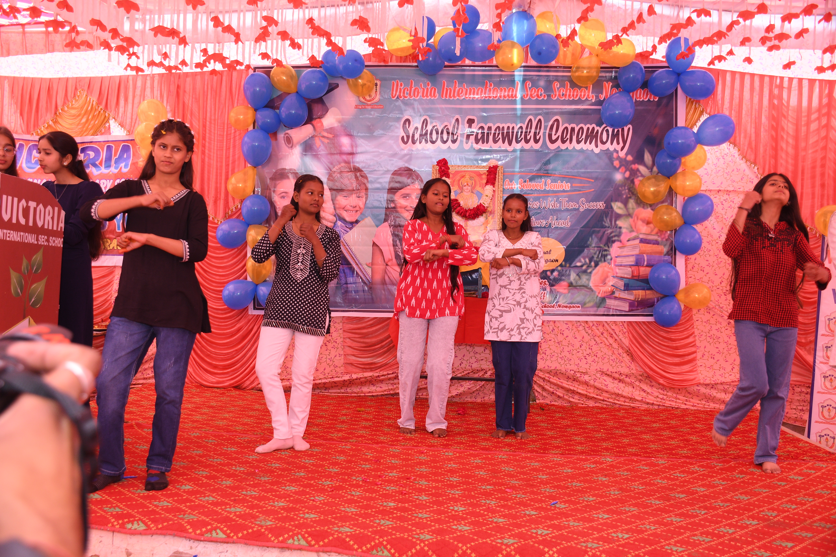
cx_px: 418
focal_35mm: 30
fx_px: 697
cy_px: 278
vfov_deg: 43.6
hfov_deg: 61.9
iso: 500
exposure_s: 1/160
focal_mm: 20
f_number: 4.5
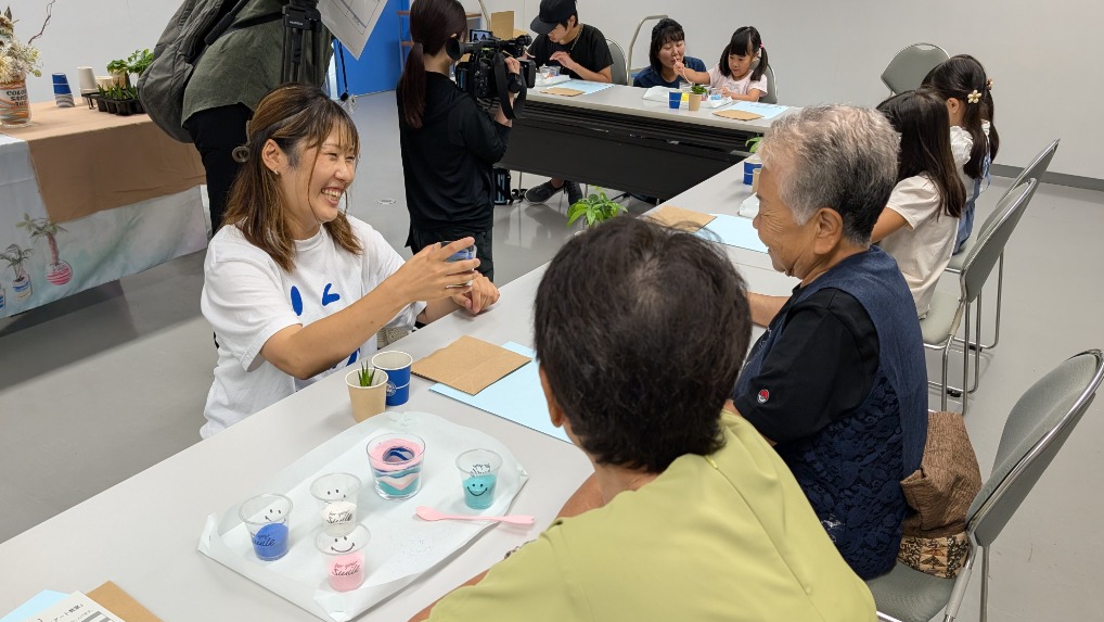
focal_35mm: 27
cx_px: 543
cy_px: 411
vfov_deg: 42.4
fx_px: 791
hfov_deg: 69.8
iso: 175
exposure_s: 1/100
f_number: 1.68
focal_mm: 6.9
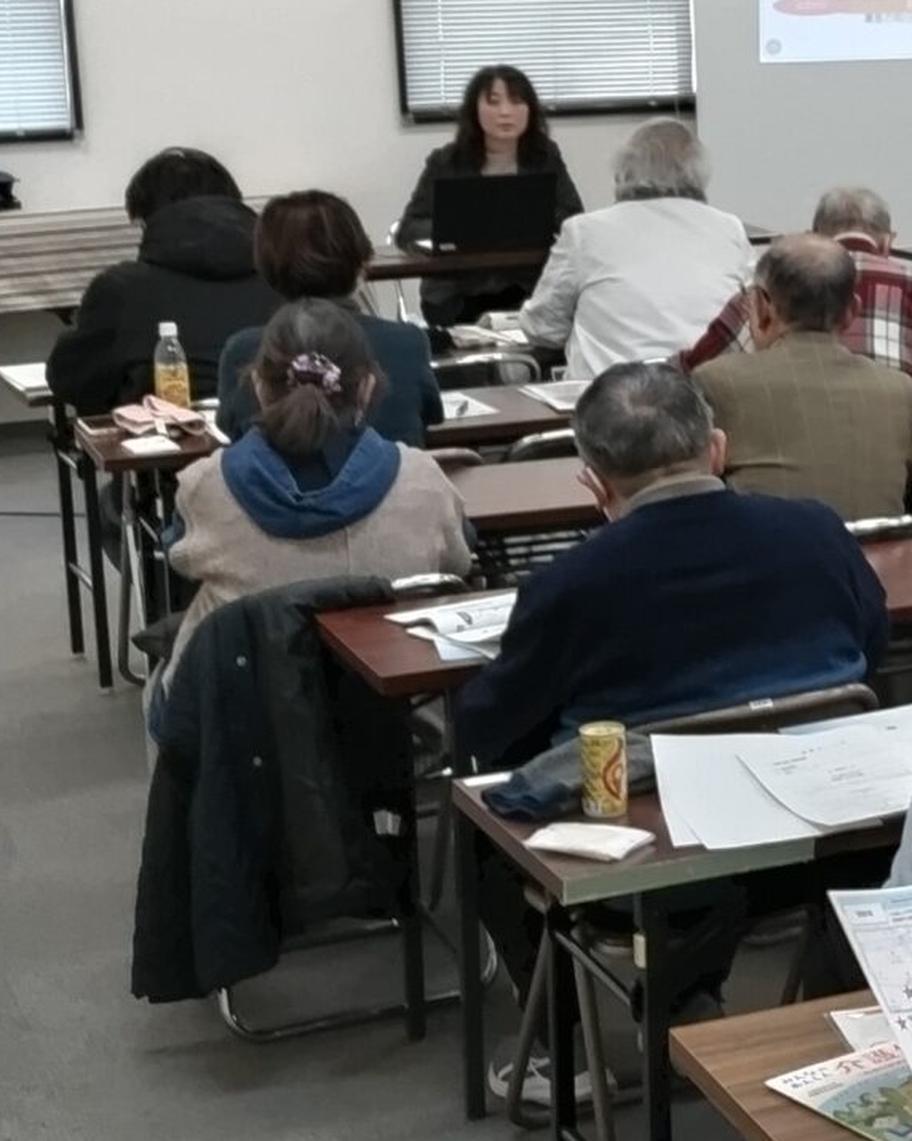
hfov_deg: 15.6
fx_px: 3071
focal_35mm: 91
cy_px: 404
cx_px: 1361
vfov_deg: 21.0
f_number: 1.79
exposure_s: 1/50
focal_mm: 4.8
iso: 153
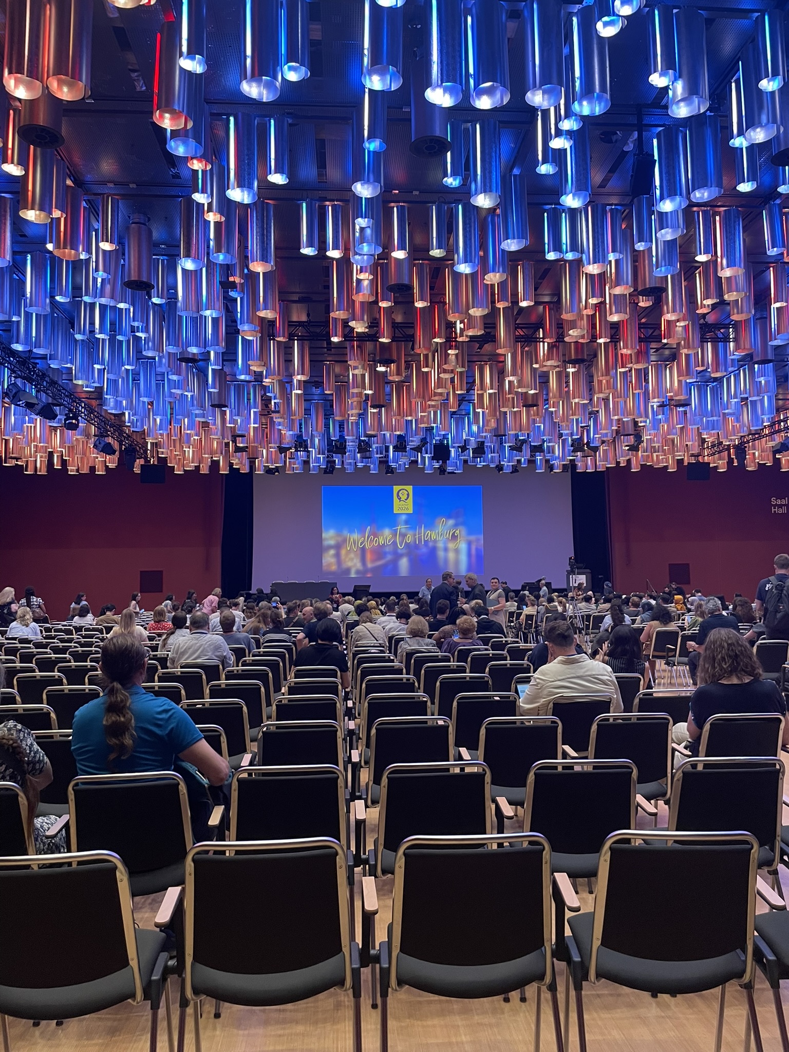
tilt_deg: +4.3
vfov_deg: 67.3
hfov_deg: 53.1
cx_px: 394
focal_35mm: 26
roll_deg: +0.9
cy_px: 526
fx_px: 790
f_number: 1.6
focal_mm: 4.2
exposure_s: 1/50
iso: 125
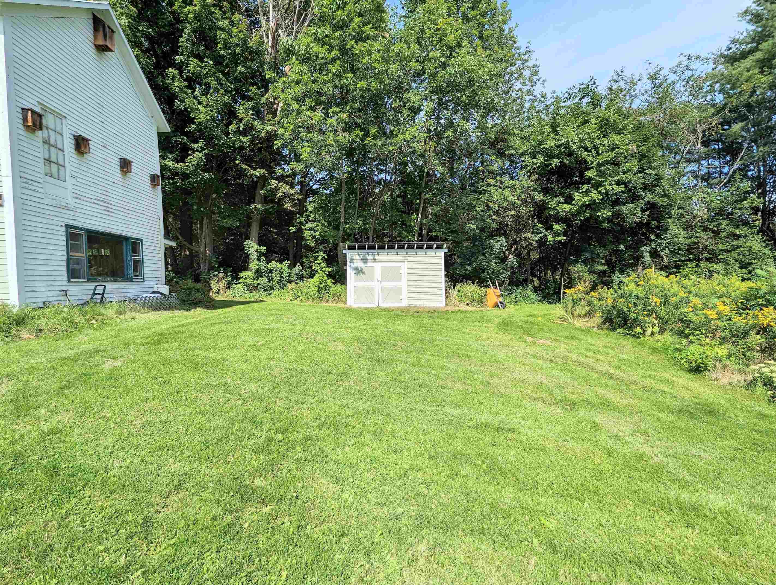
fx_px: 314
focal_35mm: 14
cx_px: 378
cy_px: 289
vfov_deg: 85.8
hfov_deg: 102.0
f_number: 2.2
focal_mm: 1.95
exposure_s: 1/1976
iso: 42
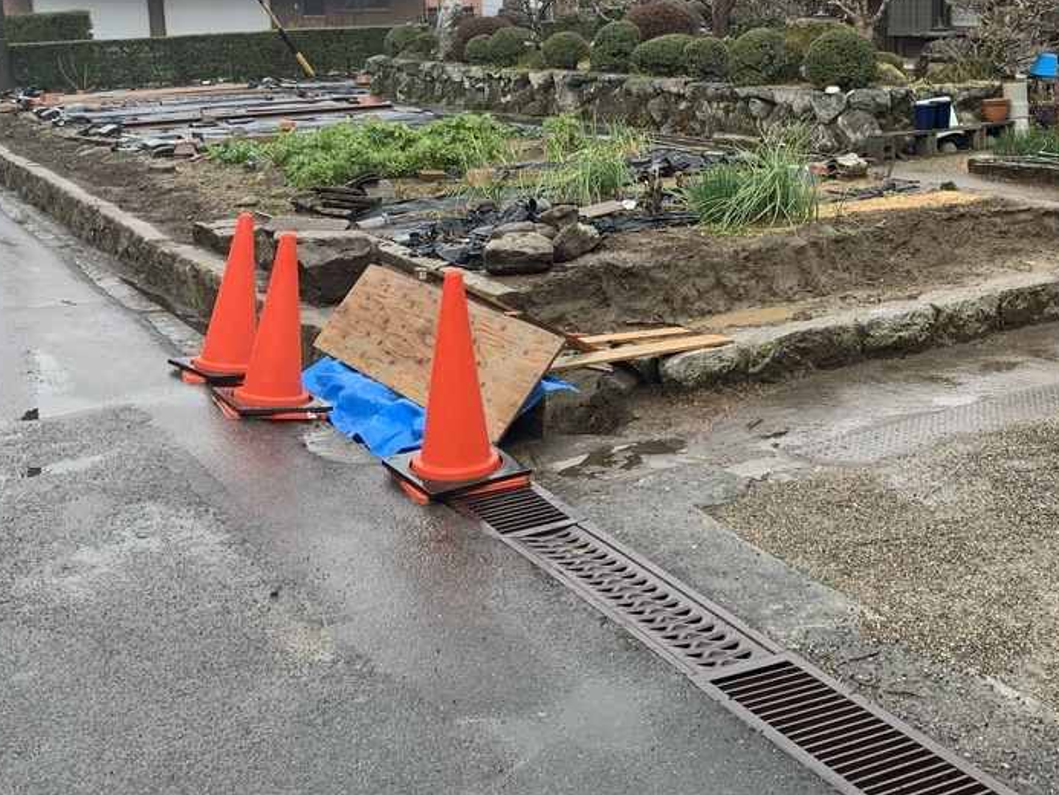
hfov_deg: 41.8
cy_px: 238
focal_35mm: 45
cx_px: 651
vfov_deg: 31.8
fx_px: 1377
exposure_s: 1/205
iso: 25
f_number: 1.8
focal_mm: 4.25
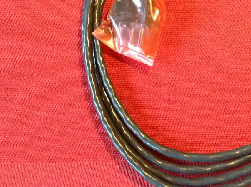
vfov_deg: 24.8
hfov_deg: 32.8
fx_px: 420
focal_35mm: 58
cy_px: 40
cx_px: 178
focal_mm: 4.28
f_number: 2.4
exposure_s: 1/15
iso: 160
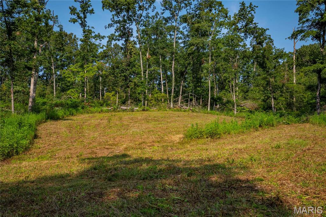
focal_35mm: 35
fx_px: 317
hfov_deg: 54.4
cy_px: 108
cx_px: 163
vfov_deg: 37.9
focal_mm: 35
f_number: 11
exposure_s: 1/160
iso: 200
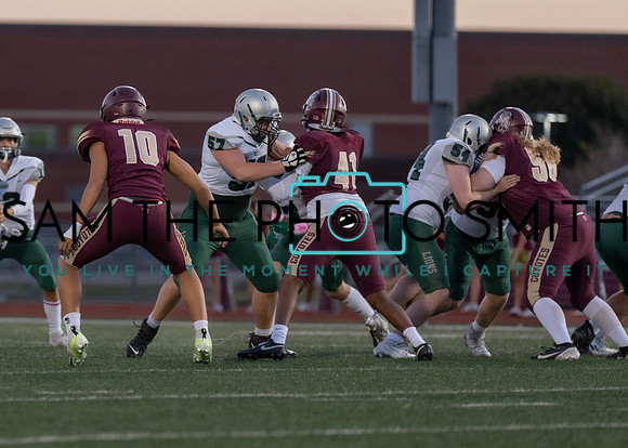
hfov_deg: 5.4
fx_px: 6649
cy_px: 250
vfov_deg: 3.9
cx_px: 32
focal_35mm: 373
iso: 1250
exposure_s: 1/1000
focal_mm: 200
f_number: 2.8
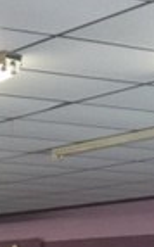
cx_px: -249
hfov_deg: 8.4
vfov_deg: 14.5
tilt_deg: -1.2
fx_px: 930
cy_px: 328
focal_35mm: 138
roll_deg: -1.5
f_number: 2.2
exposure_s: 1/15
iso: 64
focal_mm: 4.15
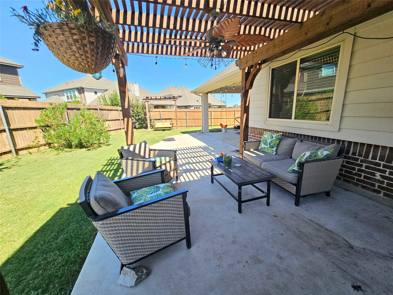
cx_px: 196
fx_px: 148
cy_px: 148
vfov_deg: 89.9
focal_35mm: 13
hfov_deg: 106.2
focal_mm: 2.2
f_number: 2.2
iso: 64
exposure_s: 1/816
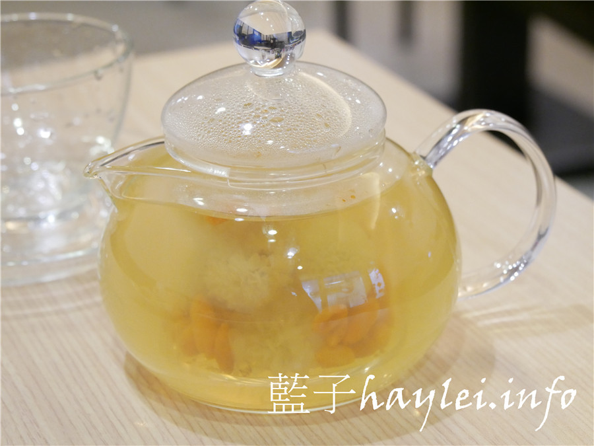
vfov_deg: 16.1
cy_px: 223
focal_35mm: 92
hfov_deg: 21.3
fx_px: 1579
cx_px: 297
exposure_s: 1/80
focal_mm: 46
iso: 3200
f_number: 4.9
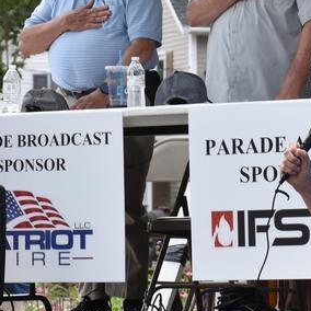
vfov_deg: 6.1
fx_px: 2897
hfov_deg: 6.1
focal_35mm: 285
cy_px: 232
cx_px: 332
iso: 360
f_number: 5.6
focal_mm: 62
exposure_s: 1/500
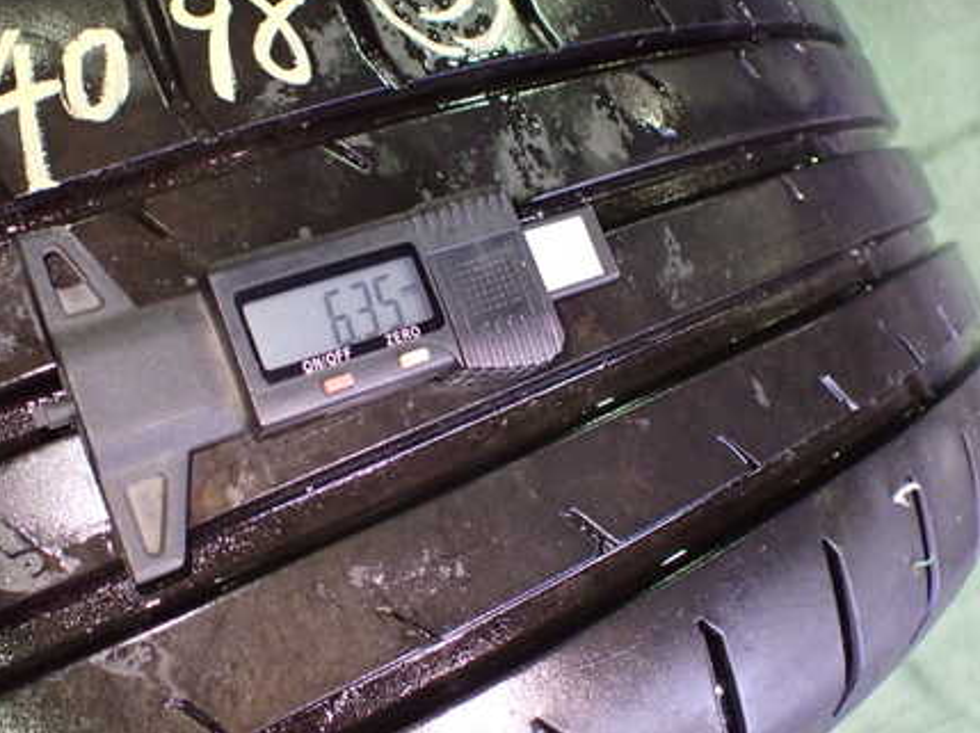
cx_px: 461
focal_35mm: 42
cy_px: 317
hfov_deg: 44.8
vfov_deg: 34.3
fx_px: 1188
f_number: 2.3
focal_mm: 5.4
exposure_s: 1/40
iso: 800
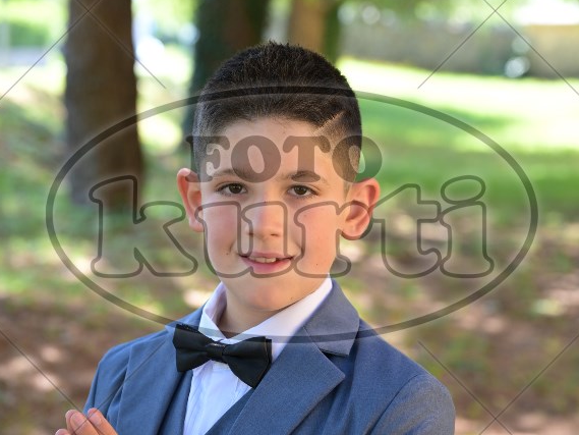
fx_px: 1690
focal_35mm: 101
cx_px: 292
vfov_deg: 14.7
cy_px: 215
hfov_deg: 19.4
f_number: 5.6
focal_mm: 92
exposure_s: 1/160
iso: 640
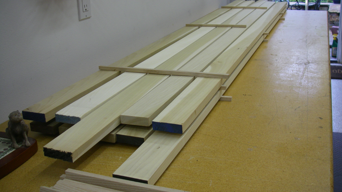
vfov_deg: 28.3
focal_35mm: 42
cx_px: 173
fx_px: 381
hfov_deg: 48.4
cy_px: 92
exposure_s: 1/50
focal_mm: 6.3
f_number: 3.3
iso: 100
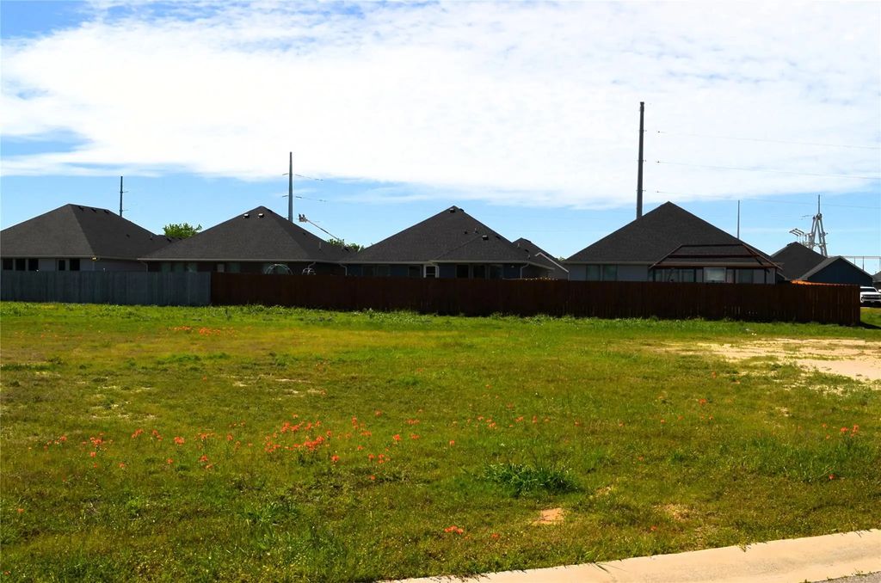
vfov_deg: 34.1
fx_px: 952
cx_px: 440
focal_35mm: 39
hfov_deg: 49.6
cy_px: 292
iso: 100
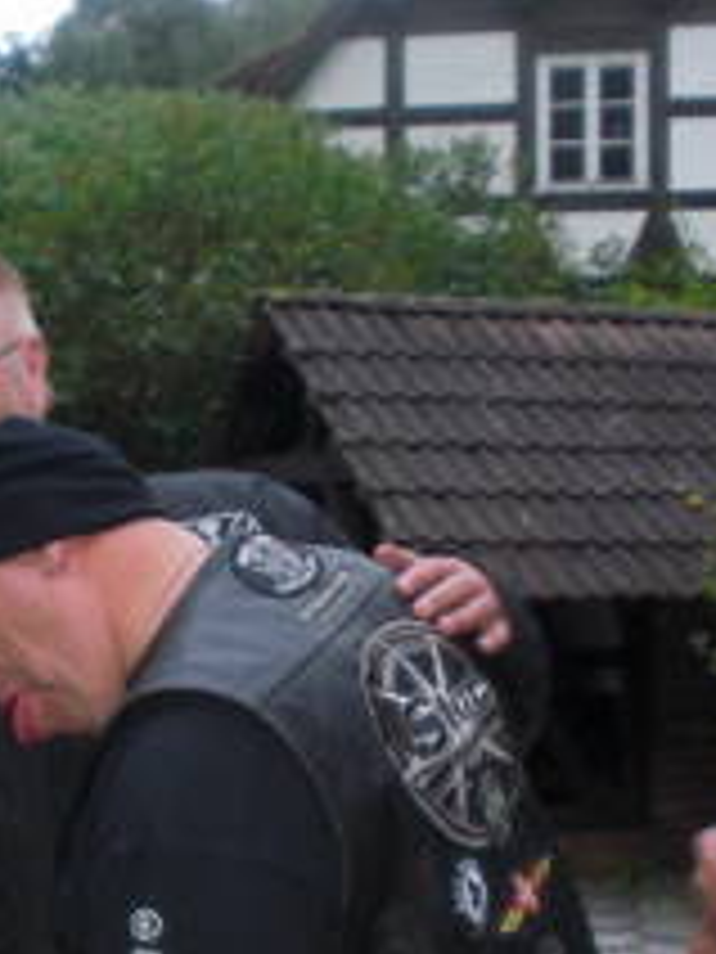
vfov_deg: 22.6
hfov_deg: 16.8
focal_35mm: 86
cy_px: 698
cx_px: -18
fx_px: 2372
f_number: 3.1
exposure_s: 1/30
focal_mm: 6.3
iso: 200
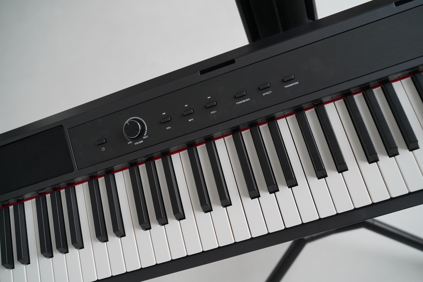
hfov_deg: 58.7
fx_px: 376
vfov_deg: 41.1
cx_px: 212
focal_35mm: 32
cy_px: 141
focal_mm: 32
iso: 2000
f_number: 4.5
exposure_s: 1/125
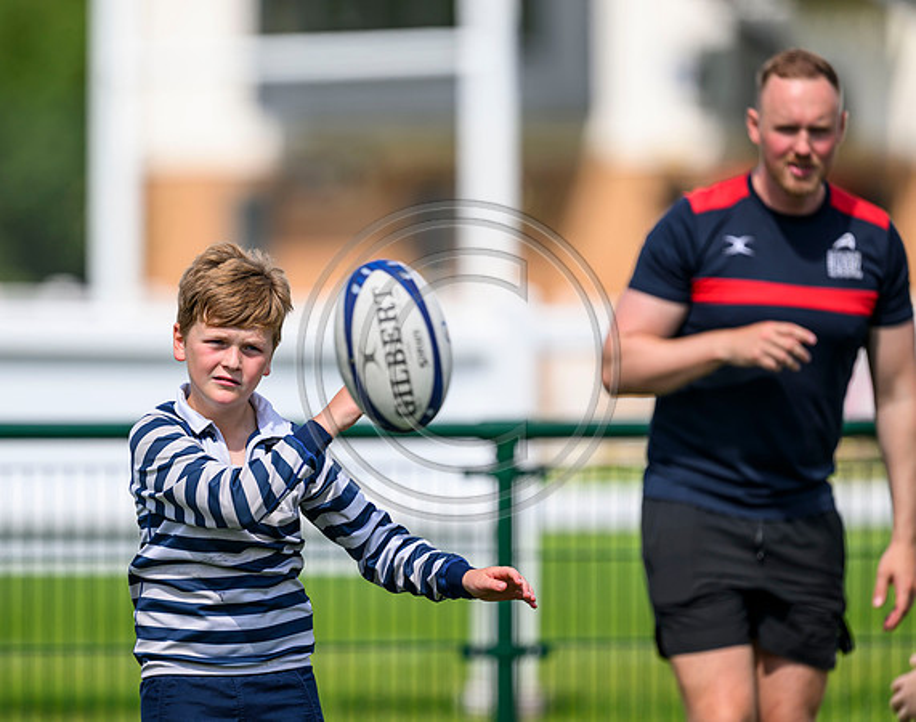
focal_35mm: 483
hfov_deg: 4.0
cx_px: 341
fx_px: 13025
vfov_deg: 3.2
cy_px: 345
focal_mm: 400
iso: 250
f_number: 3.2
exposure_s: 1/2500
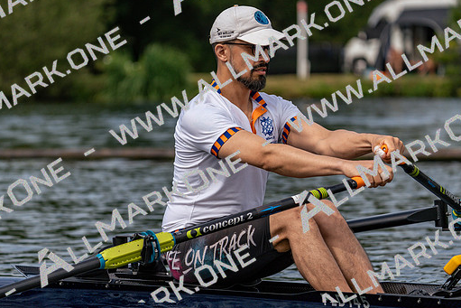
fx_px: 3112
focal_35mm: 243
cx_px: 221
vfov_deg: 5.7
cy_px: 148
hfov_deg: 8.5
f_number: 5.6
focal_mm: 214
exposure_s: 1/1600
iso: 320
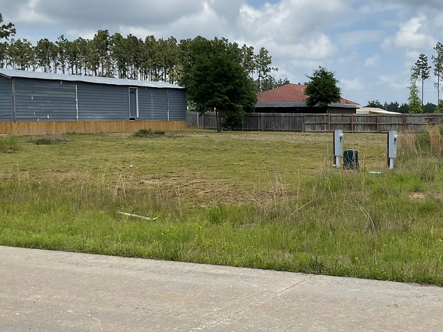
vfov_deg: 26.1
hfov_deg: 33.7
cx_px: 327
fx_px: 716
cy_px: 173
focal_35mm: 56
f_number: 1.8
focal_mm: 3
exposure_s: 1/2959
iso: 16
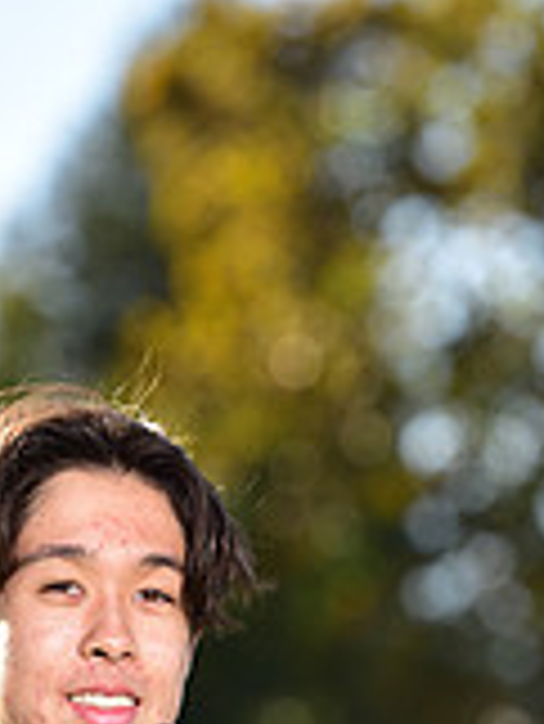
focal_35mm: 623
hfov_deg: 2.4
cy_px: 958
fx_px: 13037
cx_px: 106
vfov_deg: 3.2
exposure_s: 1/250
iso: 80
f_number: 5
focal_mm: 180
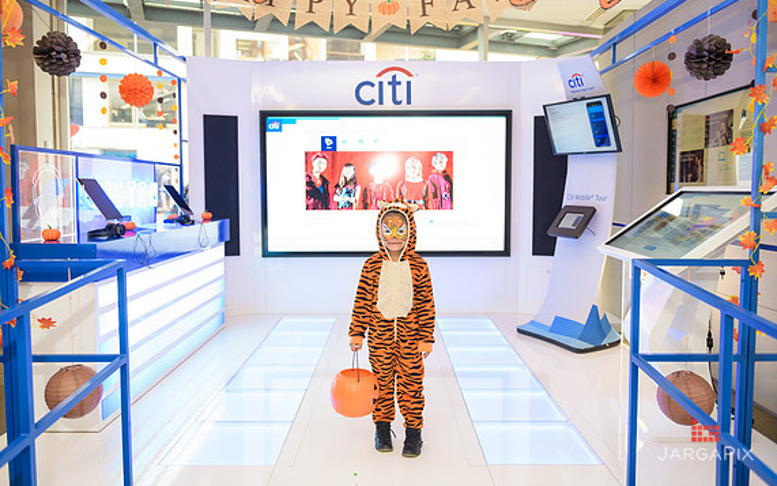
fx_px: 614
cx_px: 393
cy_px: 227
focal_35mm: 29
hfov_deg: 64.6
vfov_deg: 43.1
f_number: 3.2
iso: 800
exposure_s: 1/125
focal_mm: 28
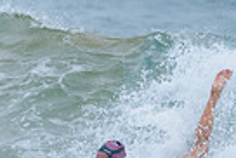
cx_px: 77
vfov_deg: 0.5
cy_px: 157
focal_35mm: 2670
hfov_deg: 0.8
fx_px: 17522
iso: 1400
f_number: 5.6
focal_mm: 500
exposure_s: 1/1250
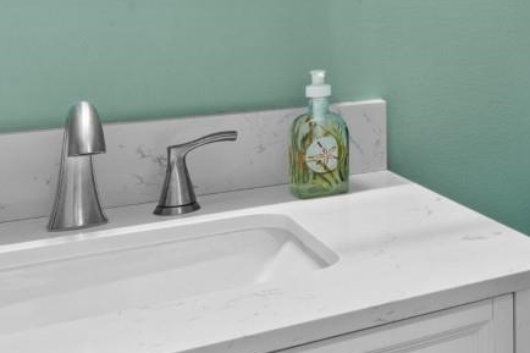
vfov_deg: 23.0
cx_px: 686
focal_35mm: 56
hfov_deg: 29.0
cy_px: -17
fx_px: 824
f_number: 4.5
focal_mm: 10
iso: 100
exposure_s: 1/5
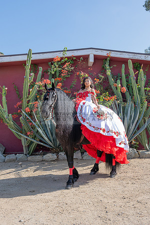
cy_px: 118
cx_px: 80
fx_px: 243
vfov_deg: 49.7
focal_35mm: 39
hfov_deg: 34.3
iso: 125
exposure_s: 1/200
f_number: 7.1
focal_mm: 24
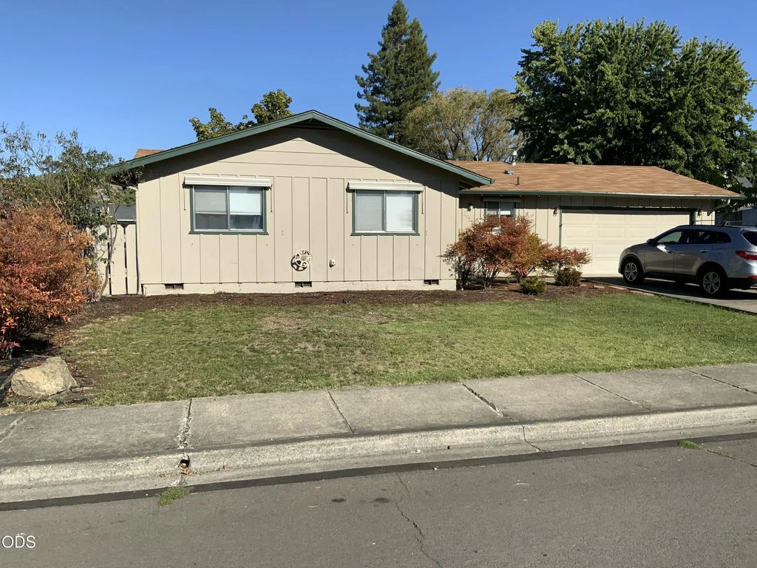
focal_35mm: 29
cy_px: 284
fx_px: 634
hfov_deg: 61.7
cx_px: 378
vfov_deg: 48.2
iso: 16
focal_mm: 3
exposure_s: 1/2320
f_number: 1.8
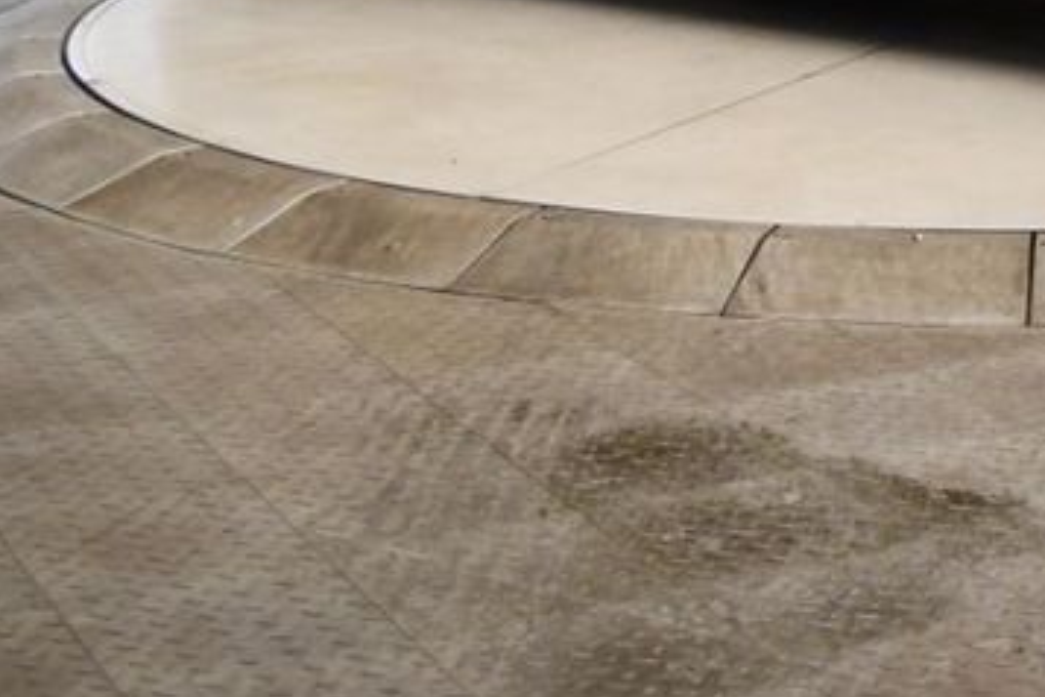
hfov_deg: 18.7
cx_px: 1065
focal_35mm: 106
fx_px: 3077
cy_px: -255
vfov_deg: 12.5
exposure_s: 1/125
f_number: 4
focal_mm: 25
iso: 1600
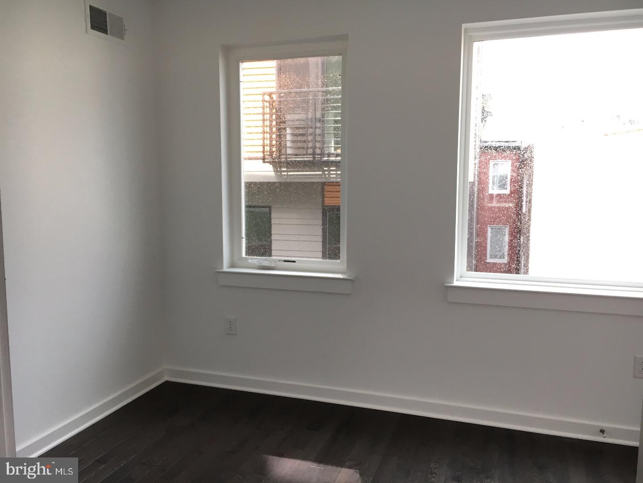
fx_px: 539
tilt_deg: -5.4
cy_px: 242
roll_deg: +0.3
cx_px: 322
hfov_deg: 61.7
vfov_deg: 48.2
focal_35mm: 29
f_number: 2.2
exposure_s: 1/40
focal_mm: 4.15
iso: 25
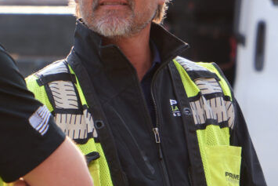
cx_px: 113
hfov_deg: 4.5
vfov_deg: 3.0
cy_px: 3
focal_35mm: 454
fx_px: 3511
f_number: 4
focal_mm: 105
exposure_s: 1/250
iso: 100
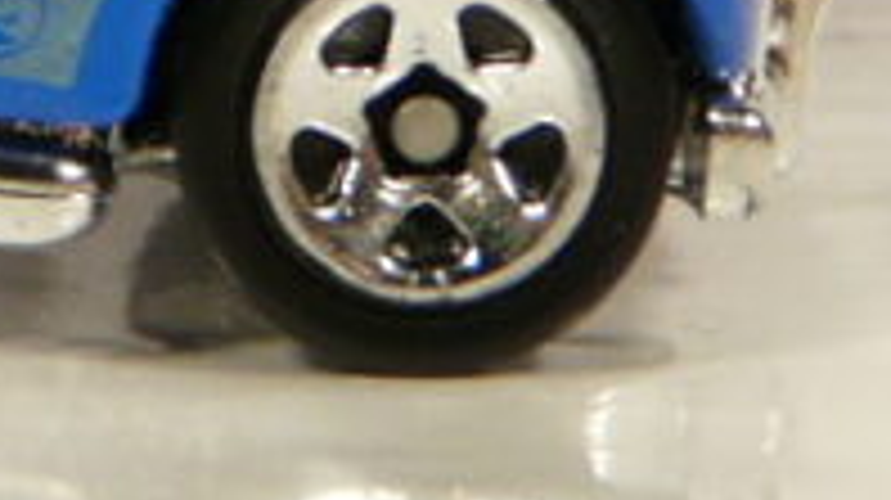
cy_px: -351
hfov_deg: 6.7
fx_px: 7578
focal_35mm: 321
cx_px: -266
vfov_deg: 3.8
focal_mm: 10
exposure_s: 1/60
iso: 100
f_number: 3.2
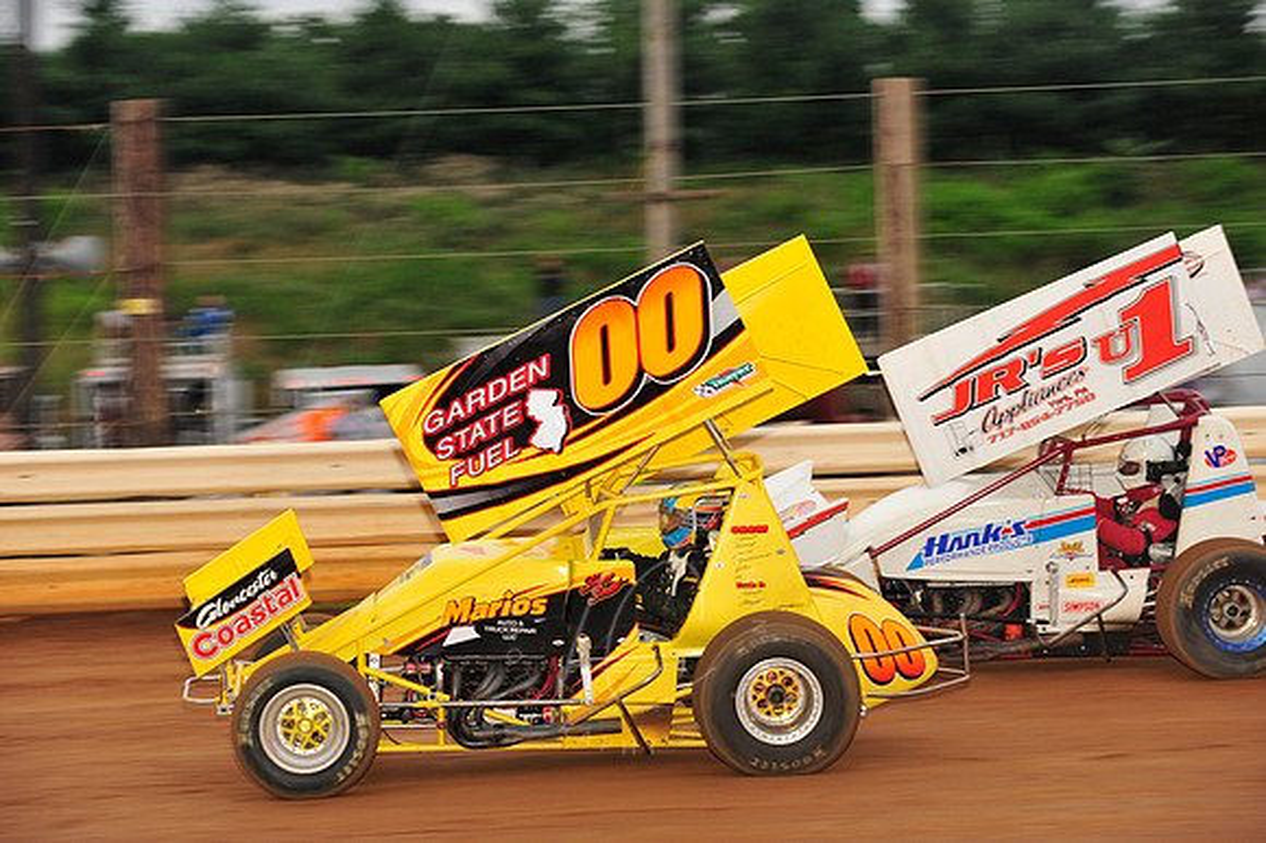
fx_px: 4745
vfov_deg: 10.1
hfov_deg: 15.2
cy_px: 422
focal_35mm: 135
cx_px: 633
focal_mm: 135
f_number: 7.1
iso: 1000
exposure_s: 1/320
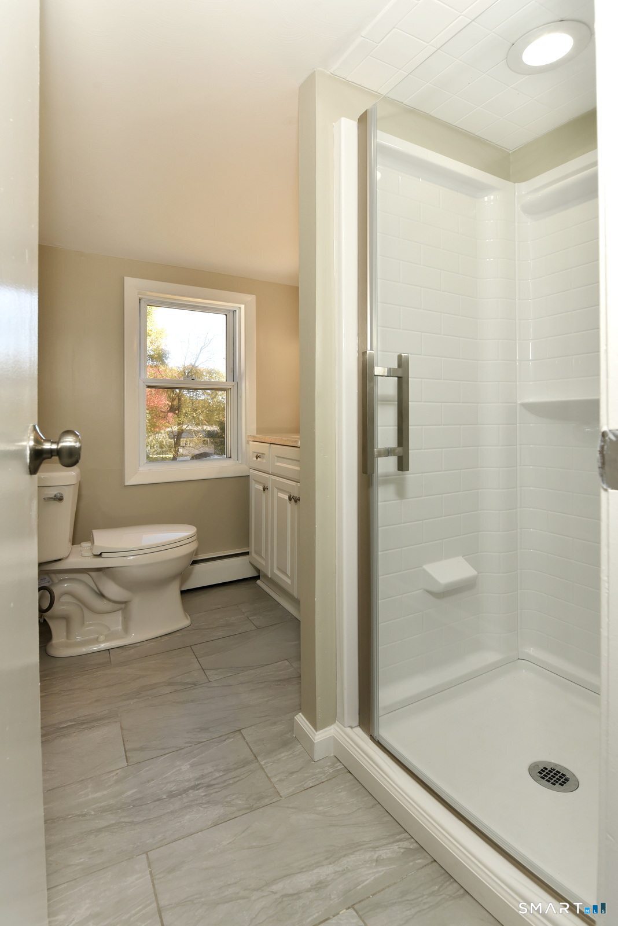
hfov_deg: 81.3
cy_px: 463
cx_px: 309
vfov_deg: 104.2
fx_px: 360
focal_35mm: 14
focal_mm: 14
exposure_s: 1/125
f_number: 8
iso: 400
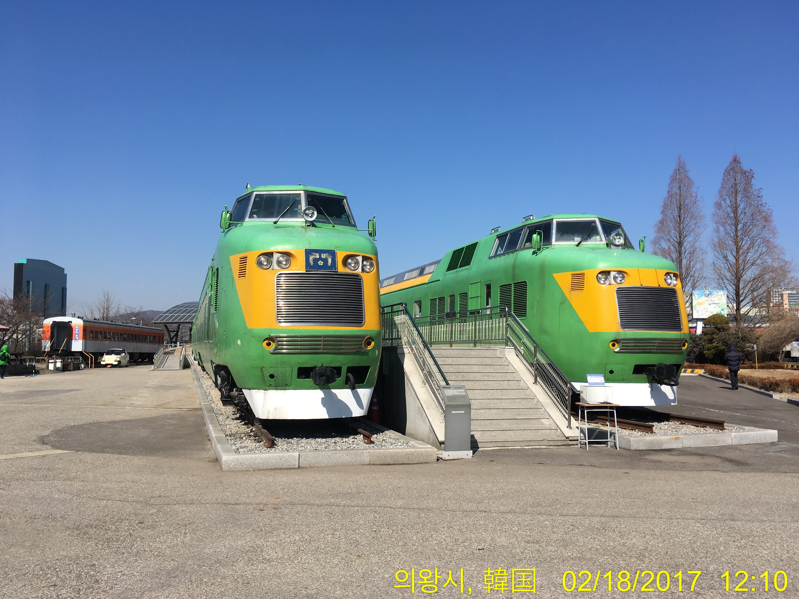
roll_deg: -0.2
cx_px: 400
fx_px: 669
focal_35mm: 29
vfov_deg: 48.2
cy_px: 300
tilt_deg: +3.8
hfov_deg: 61.7
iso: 25
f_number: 2.2
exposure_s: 1/1923
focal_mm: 4.15
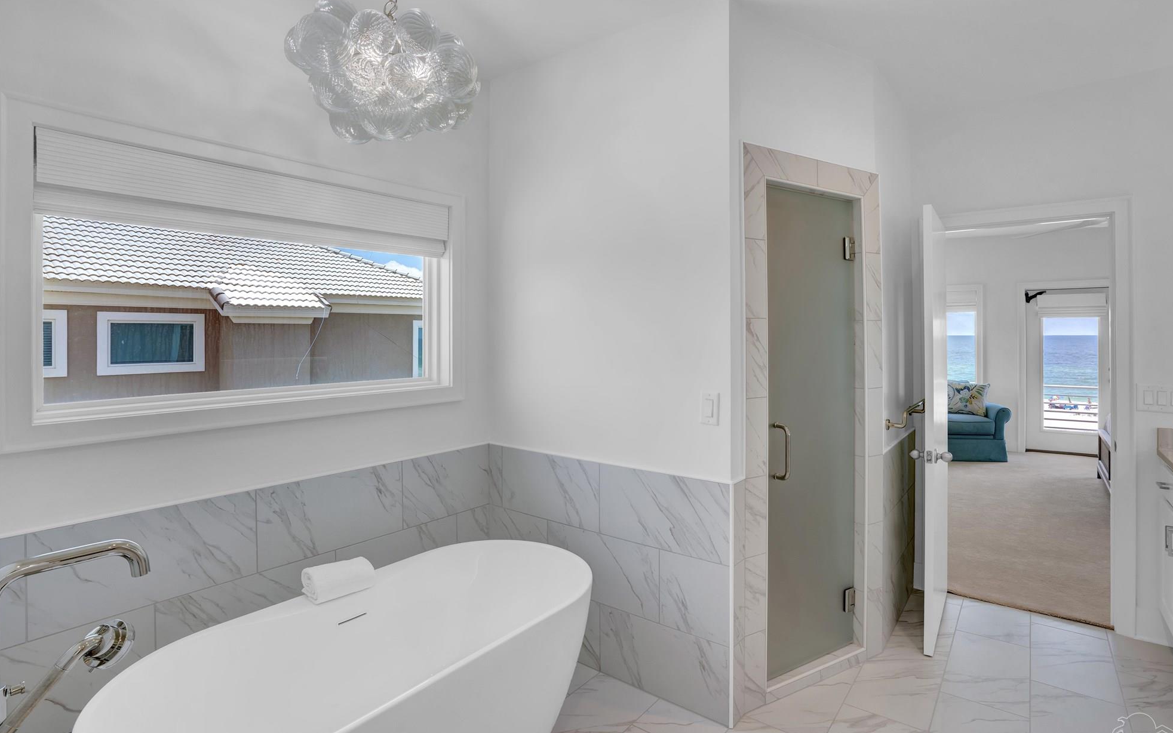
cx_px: 608
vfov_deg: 68.0
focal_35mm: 17
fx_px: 544
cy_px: 370
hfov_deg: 94.3
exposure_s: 1/40
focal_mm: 16
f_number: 10
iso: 500
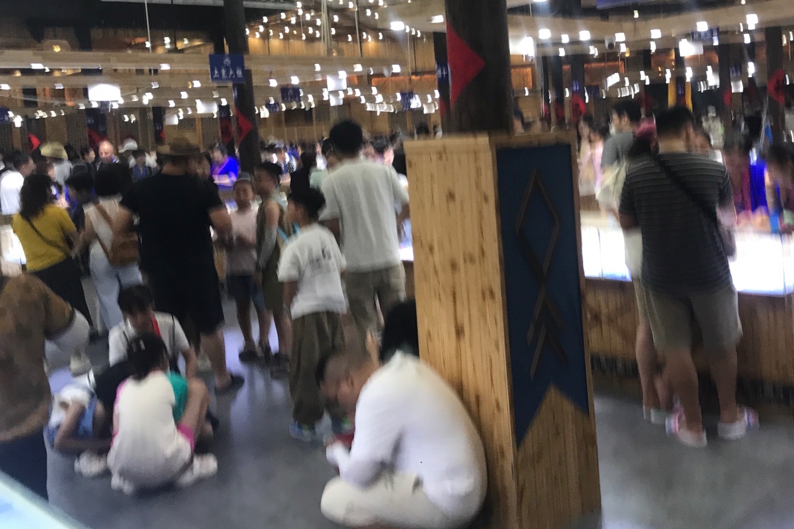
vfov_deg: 33.7
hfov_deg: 49.2
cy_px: 155
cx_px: 484
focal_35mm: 39
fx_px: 860
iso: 40
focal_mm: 3.99
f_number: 1.8
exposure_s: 1/33
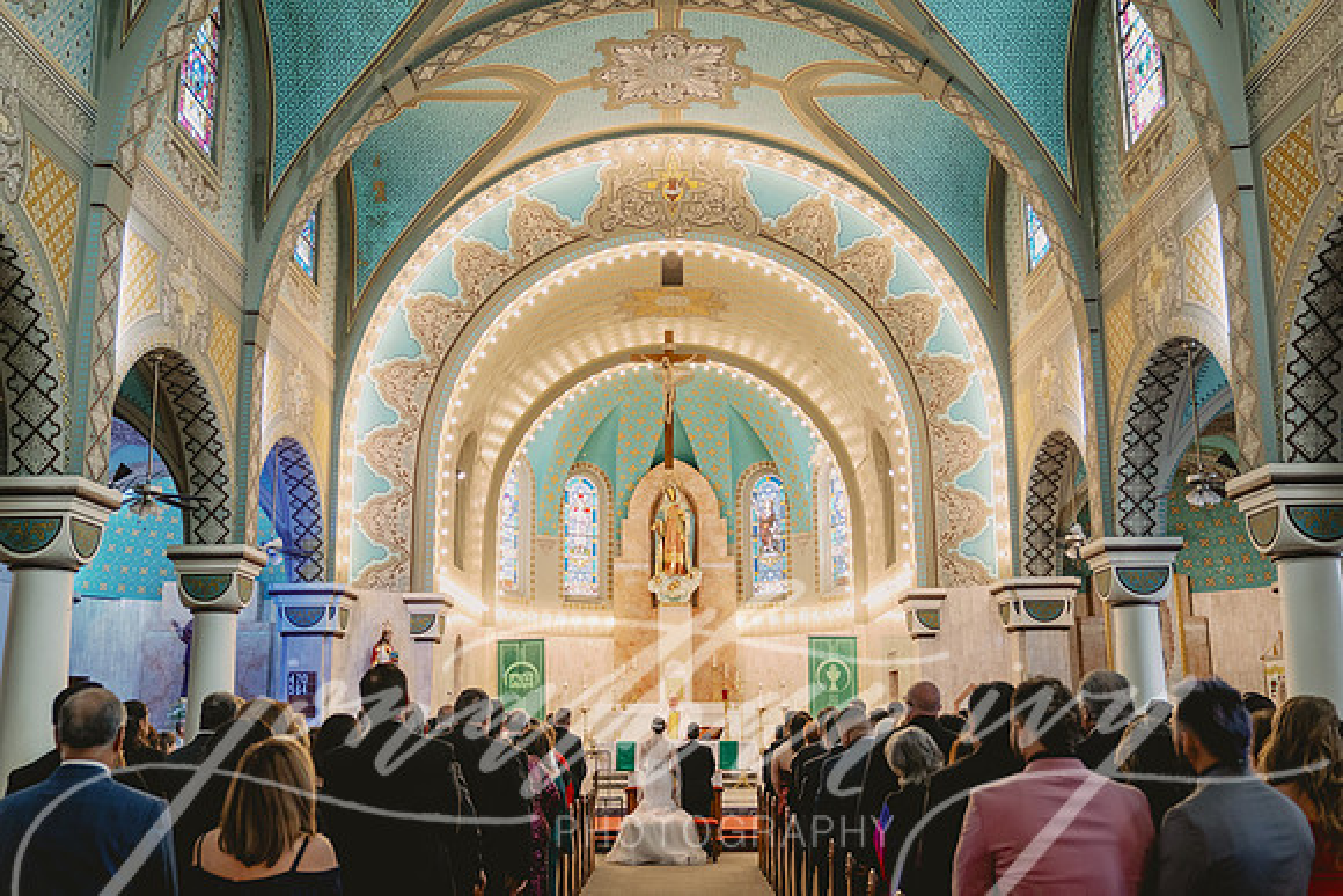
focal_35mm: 34
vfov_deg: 38.9
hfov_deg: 55.8
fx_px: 1269
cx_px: 672
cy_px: 448
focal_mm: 34
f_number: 2.8
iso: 1600
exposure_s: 1/160
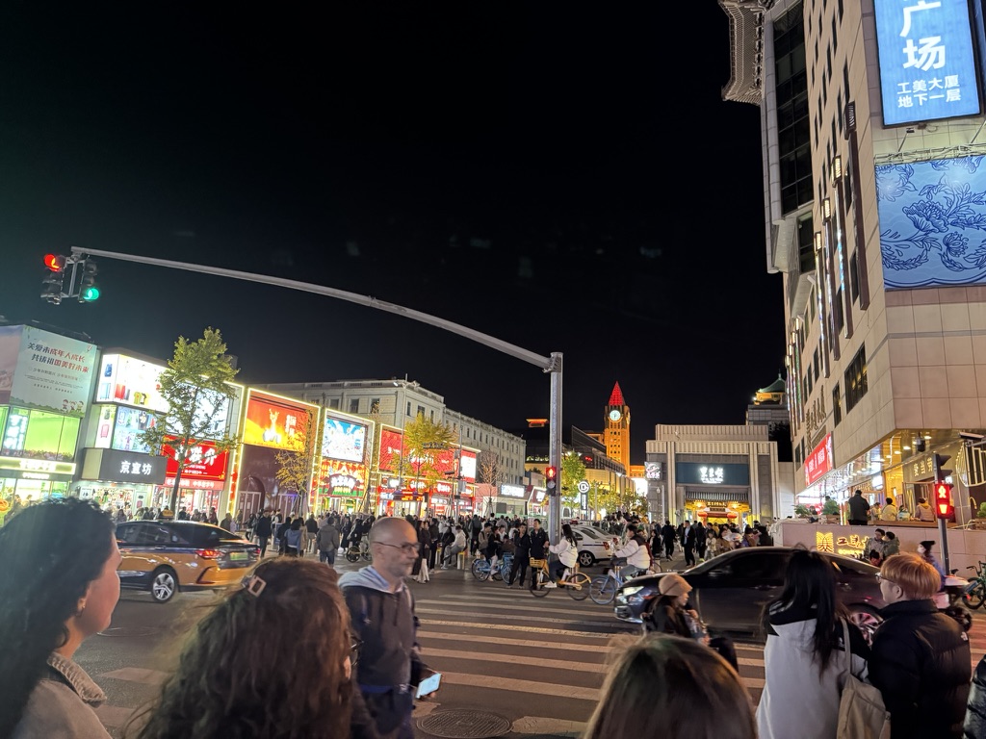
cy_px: 370
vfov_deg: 56.8
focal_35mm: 24
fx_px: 684
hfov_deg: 71.6
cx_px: 493
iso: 800
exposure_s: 1/50
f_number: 1.78
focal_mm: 6.76
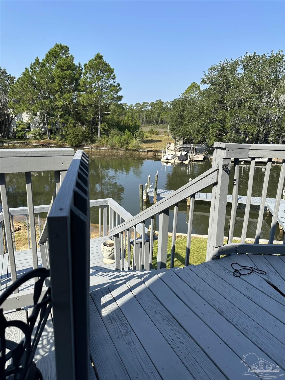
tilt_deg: -14.0
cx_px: 142
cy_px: 190
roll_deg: -2.4
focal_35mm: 24
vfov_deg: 71.6
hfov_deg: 56.8
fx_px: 263
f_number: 1.78
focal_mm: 6.86
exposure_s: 1/2809
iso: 80
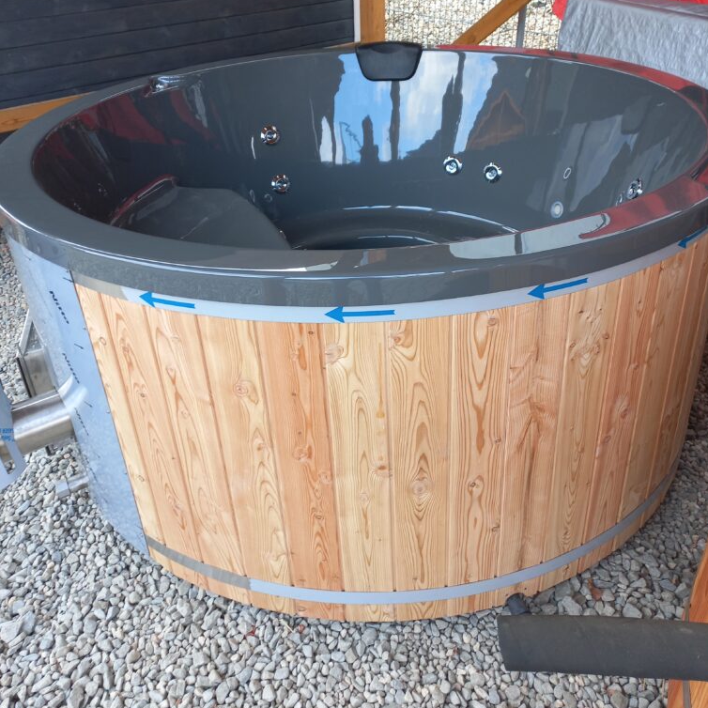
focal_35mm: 30
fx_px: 694
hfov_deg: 54.0
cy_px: 264
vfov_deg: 53.4
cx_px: 360
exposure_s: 1/50
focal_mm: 4.6
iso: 50
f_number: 1.8
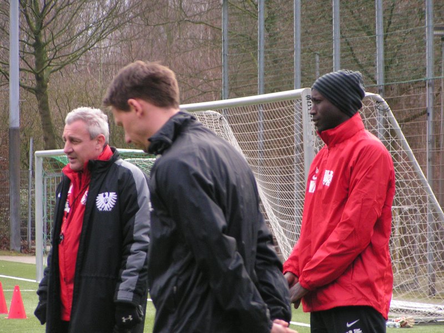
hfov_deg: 8.8
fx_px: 2899
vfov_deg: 6.6
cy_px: 166
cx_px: 222
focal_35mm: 226
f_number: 3.5
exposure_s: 1/250
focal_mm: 34.5
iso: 160
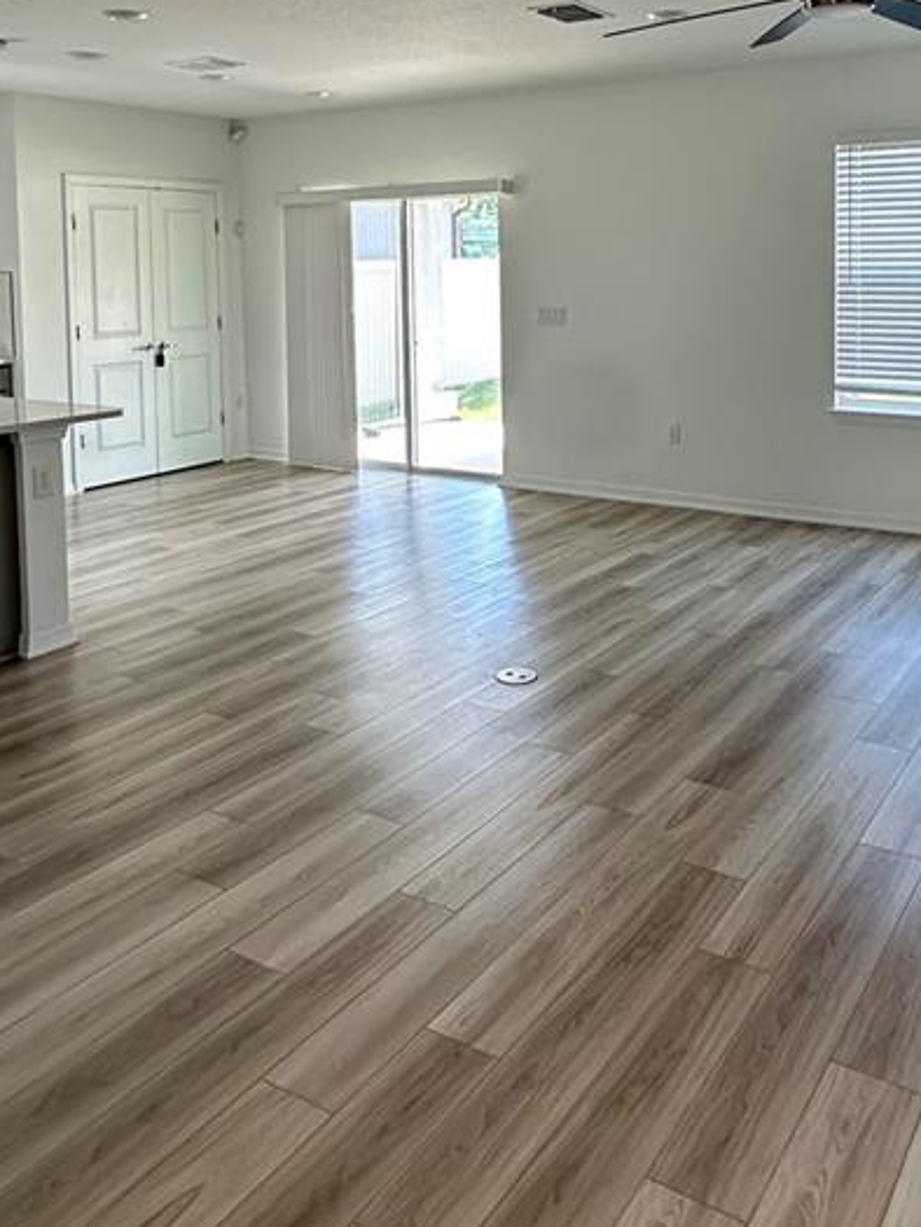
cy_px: 323
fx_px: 1135
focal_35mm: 32
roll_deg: +0.3
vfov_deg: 54.4
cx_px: 561
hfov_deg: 43.9
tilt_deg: -2.9
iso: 250
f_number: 2.2
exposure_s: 1/120
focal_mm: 2.22
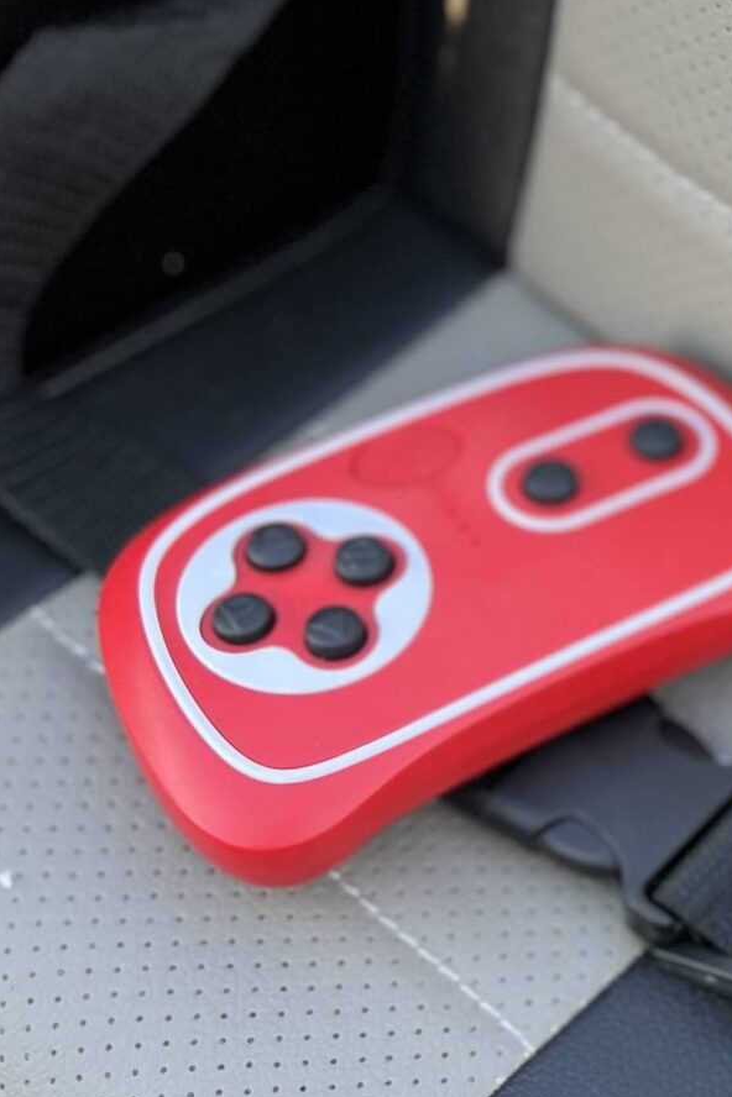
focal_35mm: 78
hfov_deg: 15.9
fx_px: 2379
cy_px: 568
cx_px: 1124
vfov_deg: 26.0
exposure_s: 1/161
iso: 40
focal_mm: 5.7
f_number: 1.5
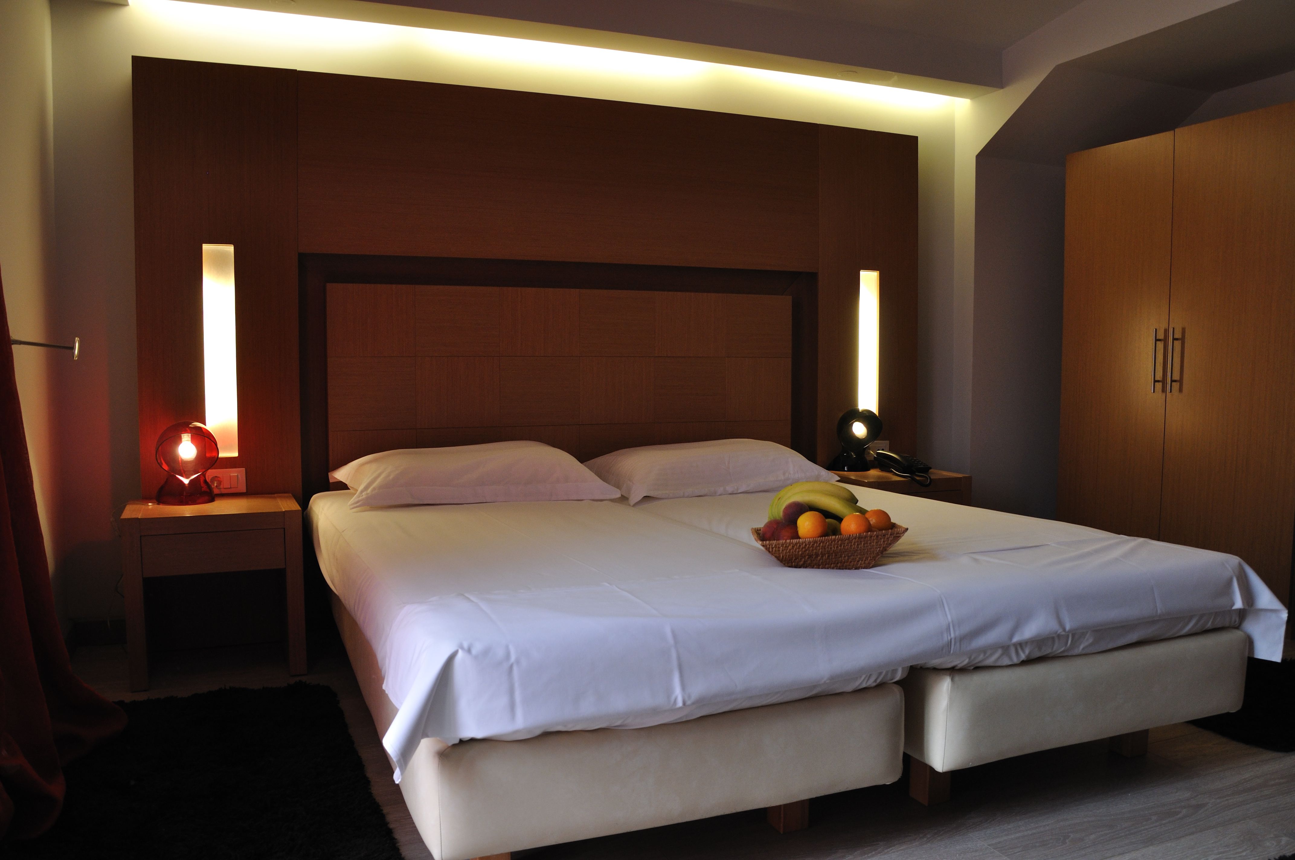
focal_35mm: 27
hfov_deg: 67.4
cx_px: 648
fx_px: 970
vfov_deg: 47.8
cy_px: 430
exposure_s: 1/50
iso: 400
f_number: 5.6
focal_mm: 18
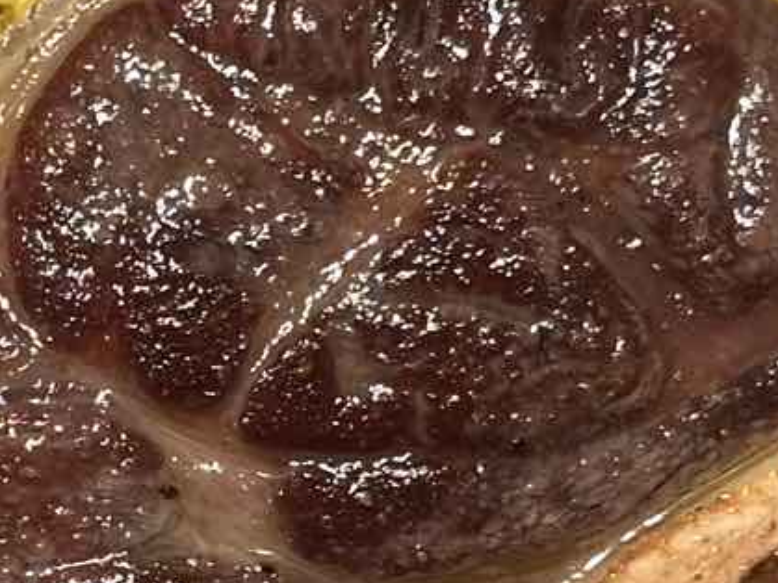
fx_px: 4943
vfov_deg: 6.7
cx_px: -93
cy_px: 722
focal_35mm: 220
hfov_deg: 8.9
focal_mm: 6.86
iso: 200
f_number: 1.78
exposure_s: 1/50
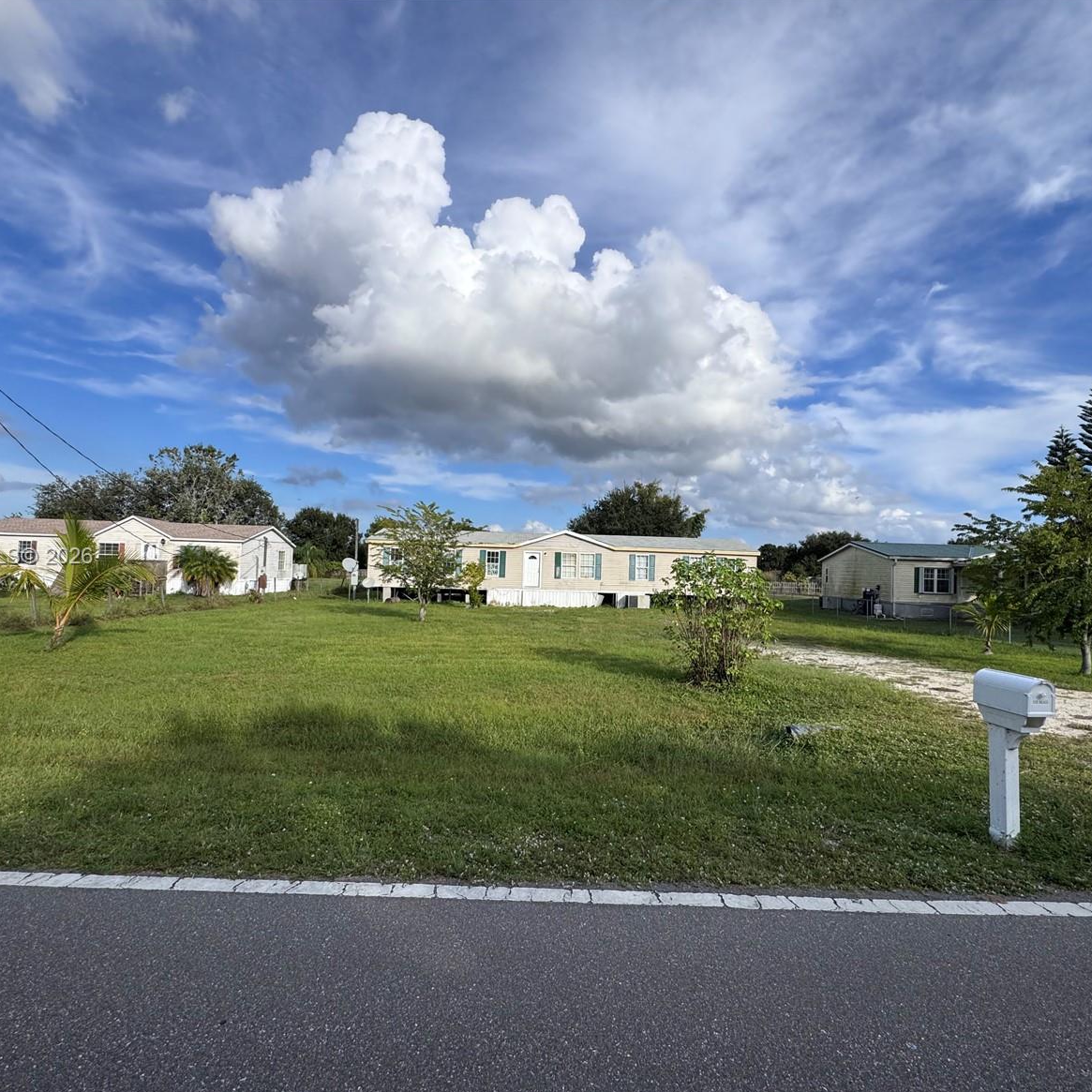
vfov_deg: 84.0
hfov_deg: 84.0
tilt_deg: +1.3
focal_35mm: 17
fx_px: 607
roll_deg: -1.6
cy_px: 558
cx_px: 551
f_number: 2.2
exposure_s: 1/2415
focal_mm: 2.22
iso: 50
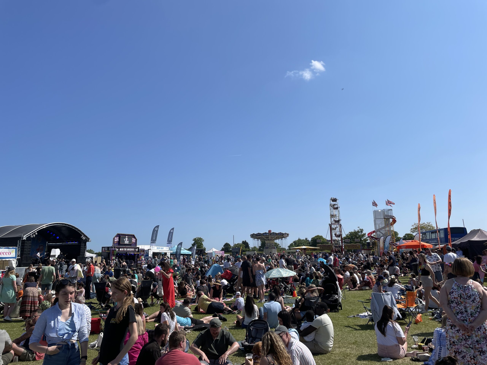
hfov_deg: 67.3
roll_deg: +0.5
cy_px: 182
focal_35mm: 26
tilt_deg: +13.3
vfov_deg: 53.1
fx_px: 366
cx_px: 244
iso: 32
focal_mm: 4.2
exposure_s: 1/5556
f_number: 1.6
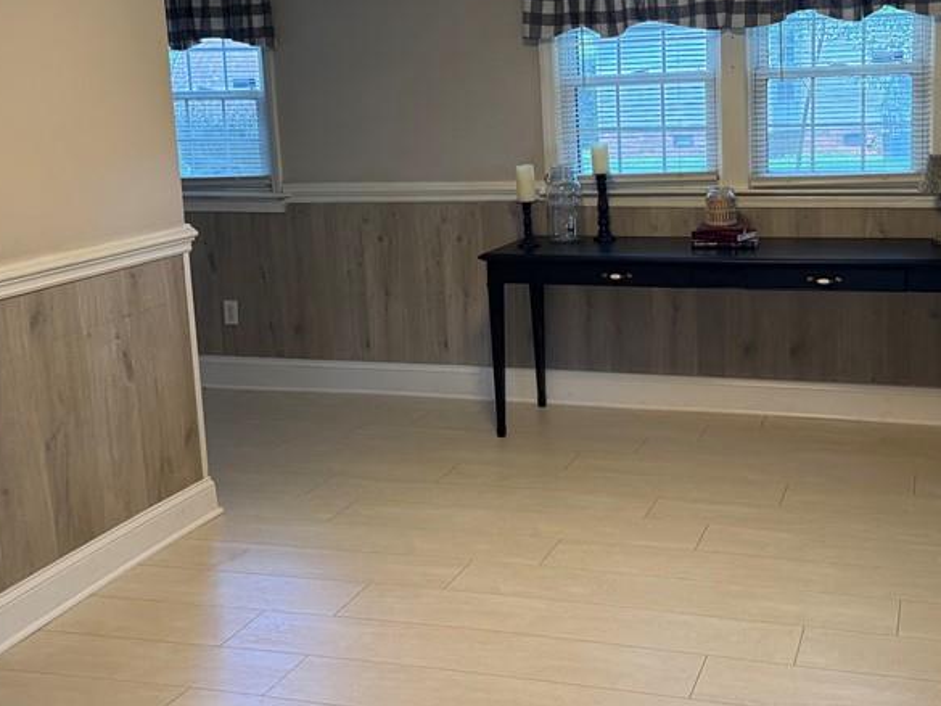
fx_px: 1142
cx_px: 594
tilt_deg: -7.9
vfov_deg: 34.0
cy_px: 232
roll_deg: +0.9
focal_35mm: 42
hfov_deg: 44.4
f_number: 1.78
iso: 250
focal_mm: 6.76
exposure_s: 1/120
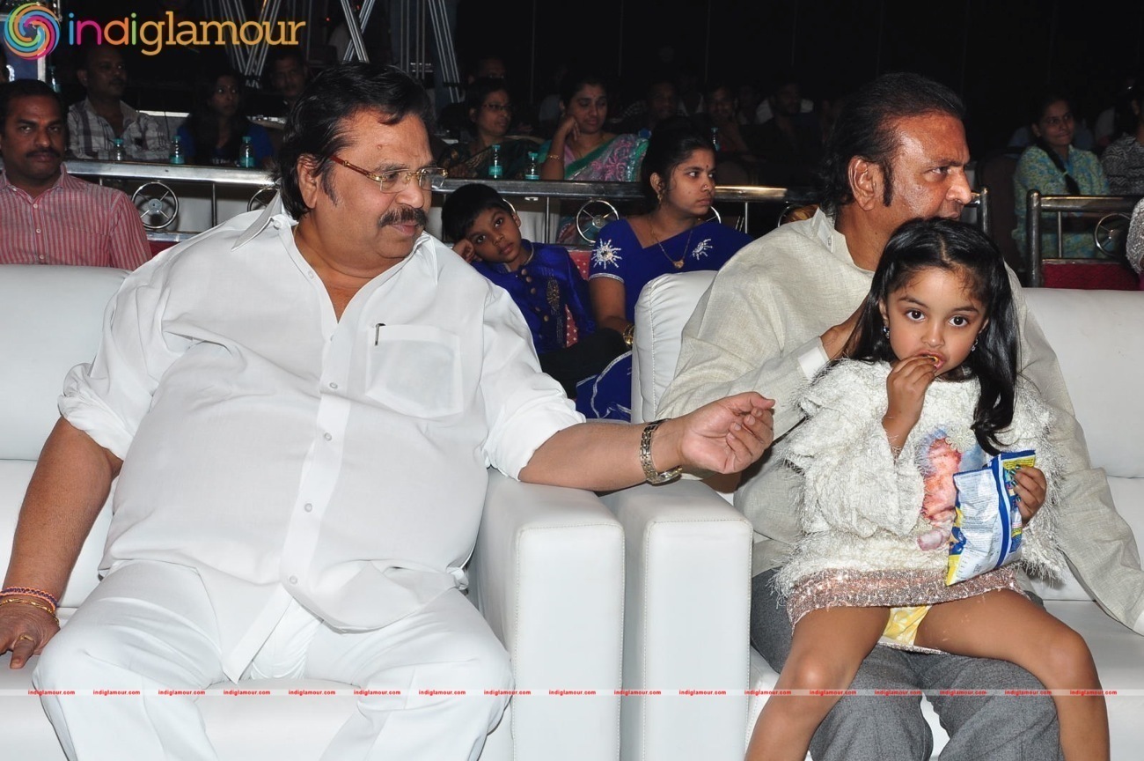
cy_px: 380
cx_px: 572
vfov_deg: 18.1
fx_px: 2381
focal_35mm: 75
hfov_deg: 27.0
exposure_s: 1/125
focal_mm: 50
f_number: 11
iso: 400
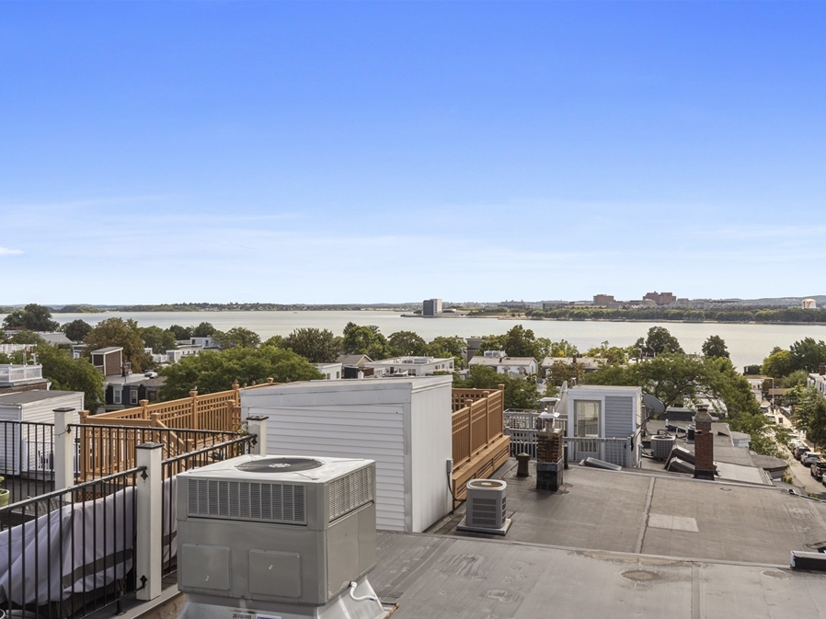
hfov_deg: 54.0
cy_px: 313
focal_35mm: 34
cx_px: 411
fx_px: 811
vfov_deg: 41.8
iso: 320
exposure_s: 1/100
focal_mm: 31
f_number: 11
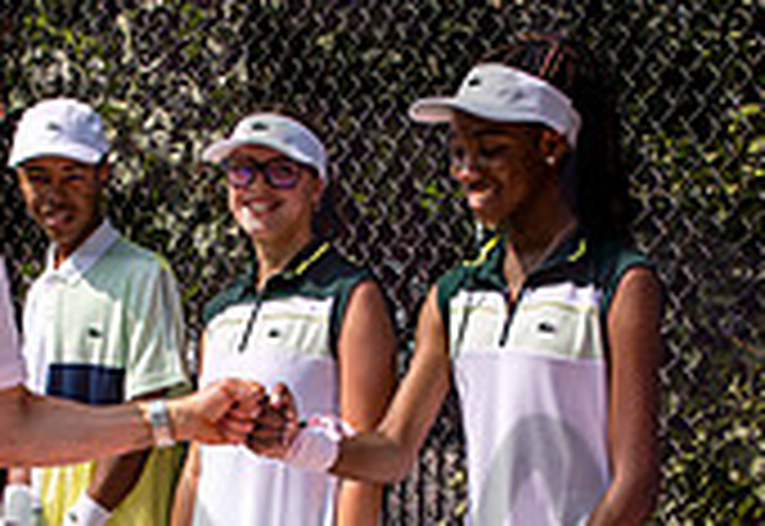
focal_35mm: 98
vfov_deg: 14.1
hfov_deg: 20.5
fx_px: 2103
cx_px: 227
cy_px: 474
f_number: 4
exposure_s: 1/1250
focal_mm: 24
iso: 100
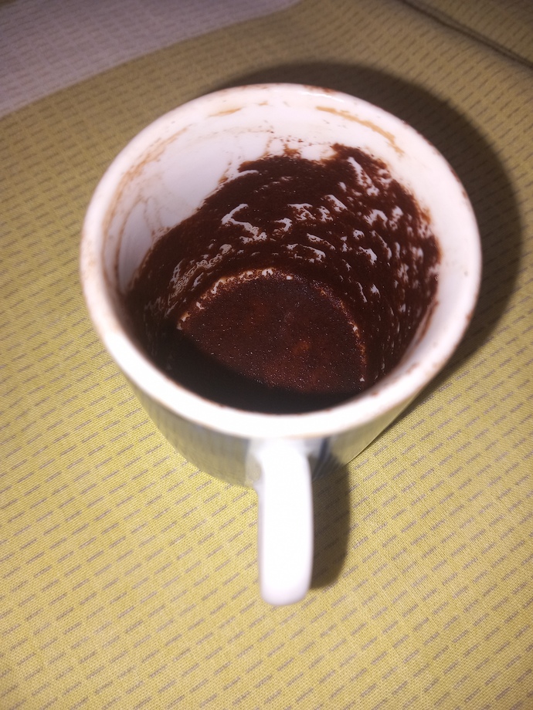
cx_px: 266
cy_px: 355
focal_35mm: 27
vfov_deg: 65.3
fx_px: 554
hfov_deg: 51.4
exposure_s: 1/100
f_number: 1.8
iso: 40
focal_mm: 4
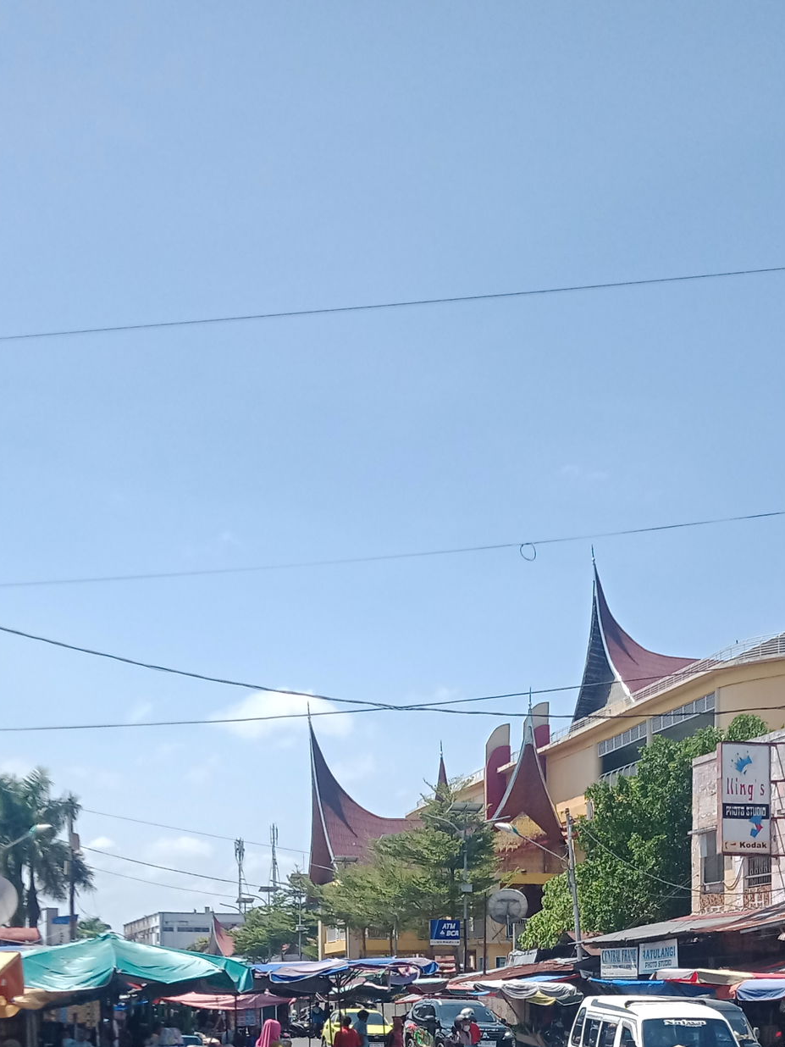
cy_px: 1010
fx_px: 1754
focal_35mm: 58
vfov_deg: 31.1
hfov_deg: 25.0
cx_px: 571
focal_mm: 3.37
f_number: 2.2
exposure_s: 1/1248
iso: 101
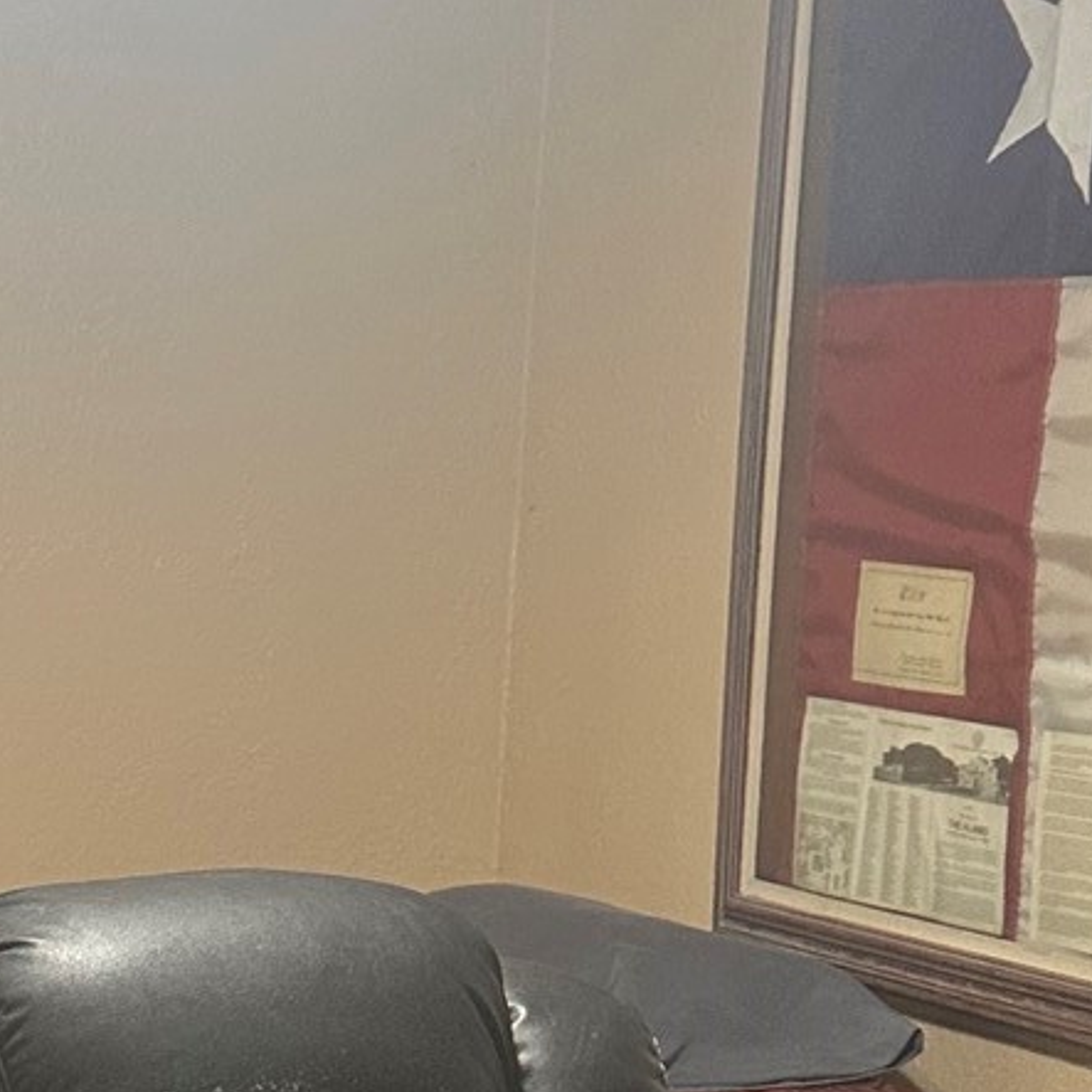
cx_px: -118
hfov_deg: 17.2
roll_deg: -3.3
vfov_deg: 17.5
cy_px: 944
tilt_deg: -8.6
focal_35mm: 98
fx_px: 3498
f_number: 1.78
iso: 320
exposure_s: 1/60
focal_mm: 6.86
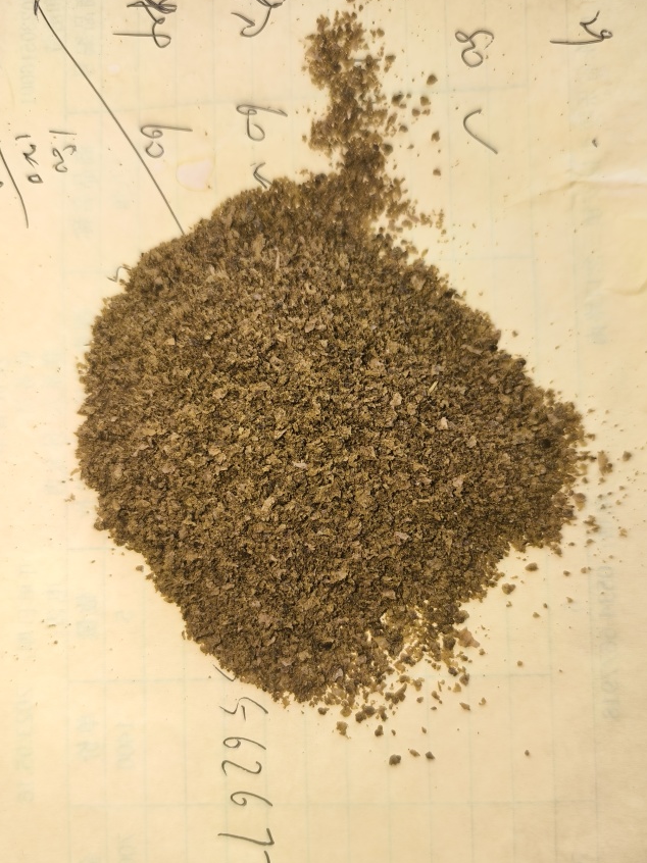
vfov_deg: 61.4
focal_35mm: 29
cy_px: 497
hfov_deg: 48.2
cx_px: 335
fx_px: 723
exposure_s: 1/239
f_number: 1.57
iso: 72
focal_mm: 5.6
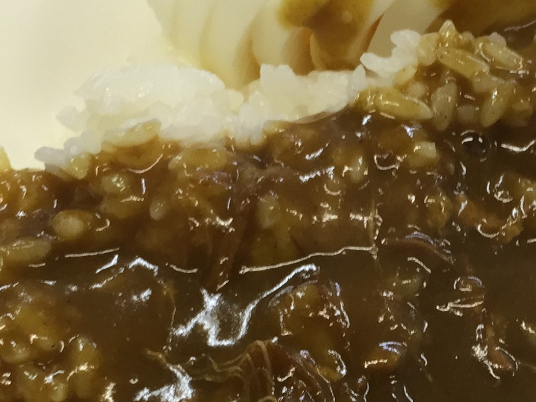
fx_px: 1394
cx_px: 503
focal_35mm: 90
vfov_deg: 15.9
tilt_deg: -53.6
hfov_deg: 21.2
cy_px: 463
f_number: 2.2
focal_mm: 4.15
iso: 80
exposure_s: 1/33
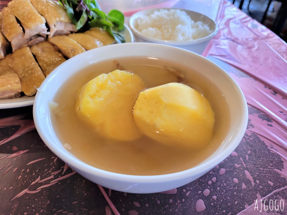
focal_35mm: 26
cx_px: 144
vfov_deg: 53.1
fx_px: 216
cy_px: 108
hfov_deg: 67.3
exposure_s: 1/119
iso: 160
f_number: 1.8
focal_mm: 5.4
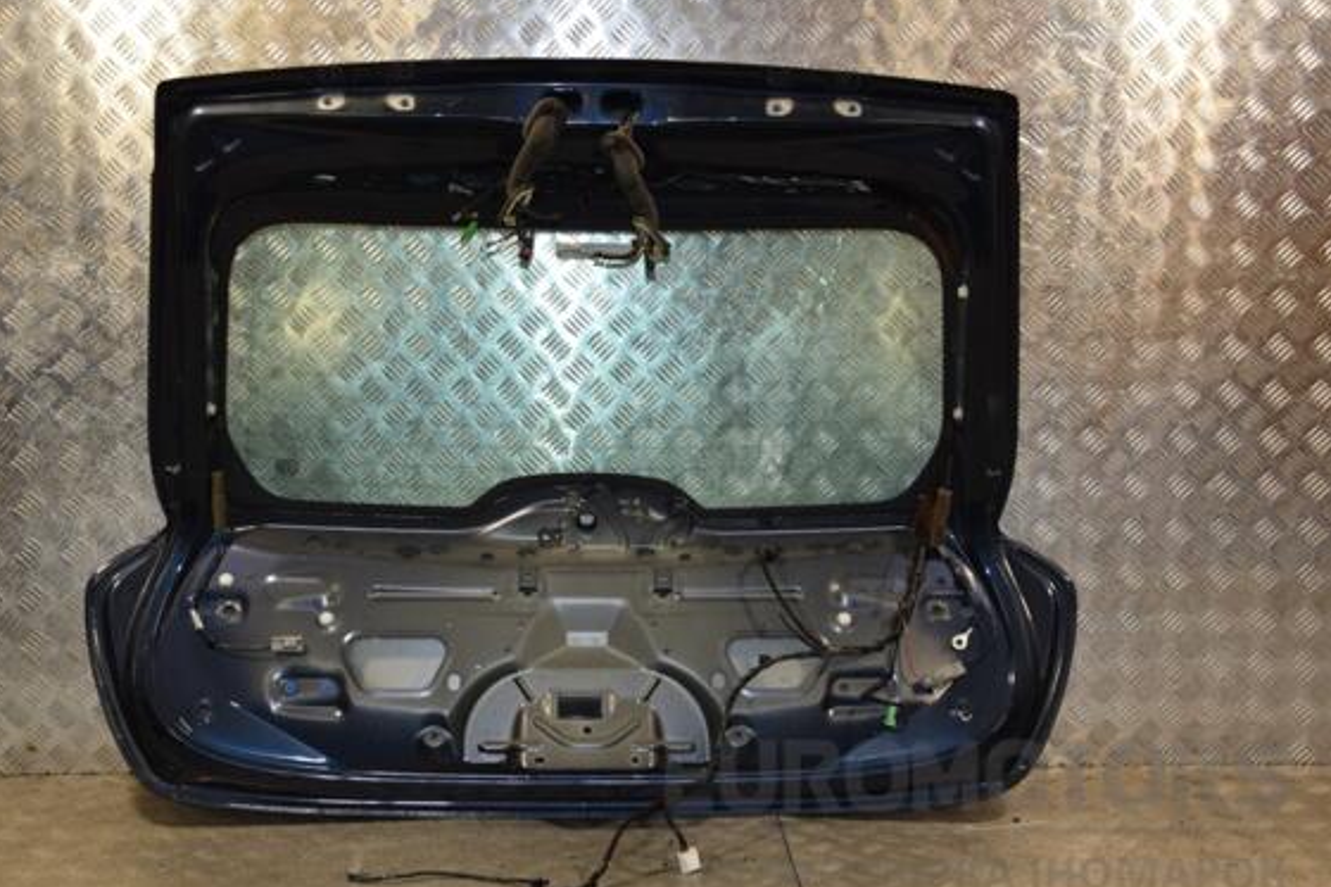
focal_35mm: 45
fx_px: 1663
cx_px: 620
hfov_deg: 43.6
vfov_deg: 29.8
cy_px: 459
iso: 800
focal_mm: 28
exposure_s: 1/200
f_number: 5
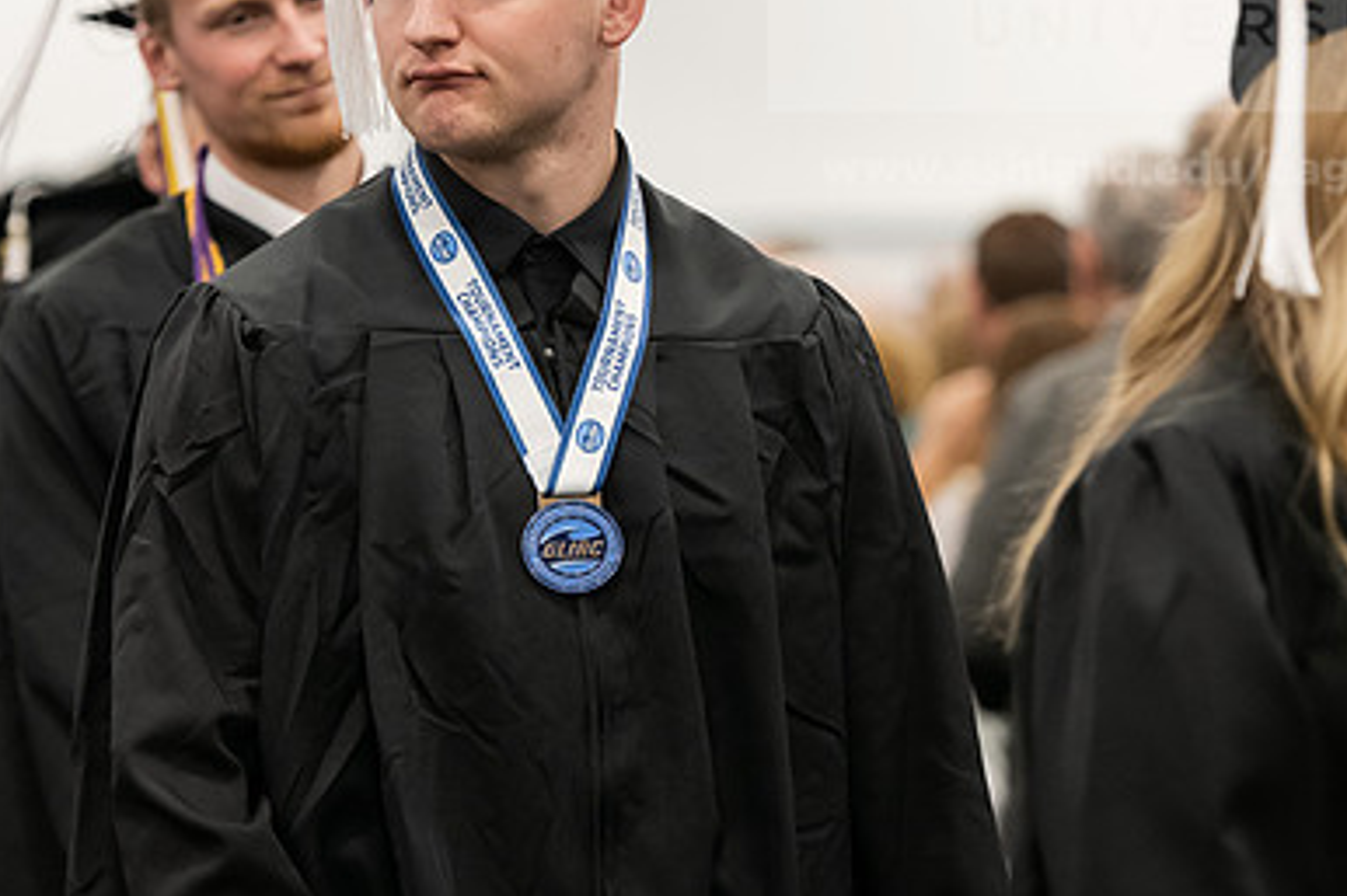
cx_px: 663
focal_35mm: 203
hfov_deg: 10.1
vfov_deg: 6.8
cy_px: 242
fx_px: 7592
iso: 3200
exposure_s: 1/200
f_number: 3.2
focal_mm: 135
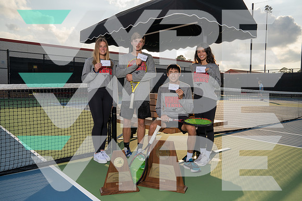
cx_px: 151
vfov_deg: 45.0
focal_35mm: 29
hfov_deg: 63.6
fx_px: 243
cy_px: 100
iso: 125
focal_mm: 29
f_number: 8
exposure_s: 1/250
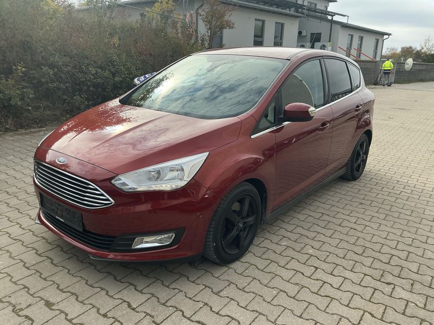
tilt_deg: -12.1
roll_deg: -0.8
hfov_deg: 63.4
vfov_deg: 49.7
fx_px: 351
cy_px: 162
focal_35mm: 28
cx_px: 217
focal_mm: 3
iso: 25
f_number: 1.8
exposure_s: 1/1055
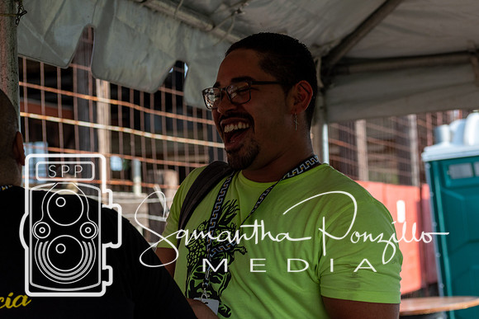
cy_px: 160
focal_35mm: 105
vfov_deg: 13.0
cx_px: 240
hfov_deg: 19.5
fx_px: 1397
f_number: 5.6
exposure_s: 1/500
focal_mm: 70
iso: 360
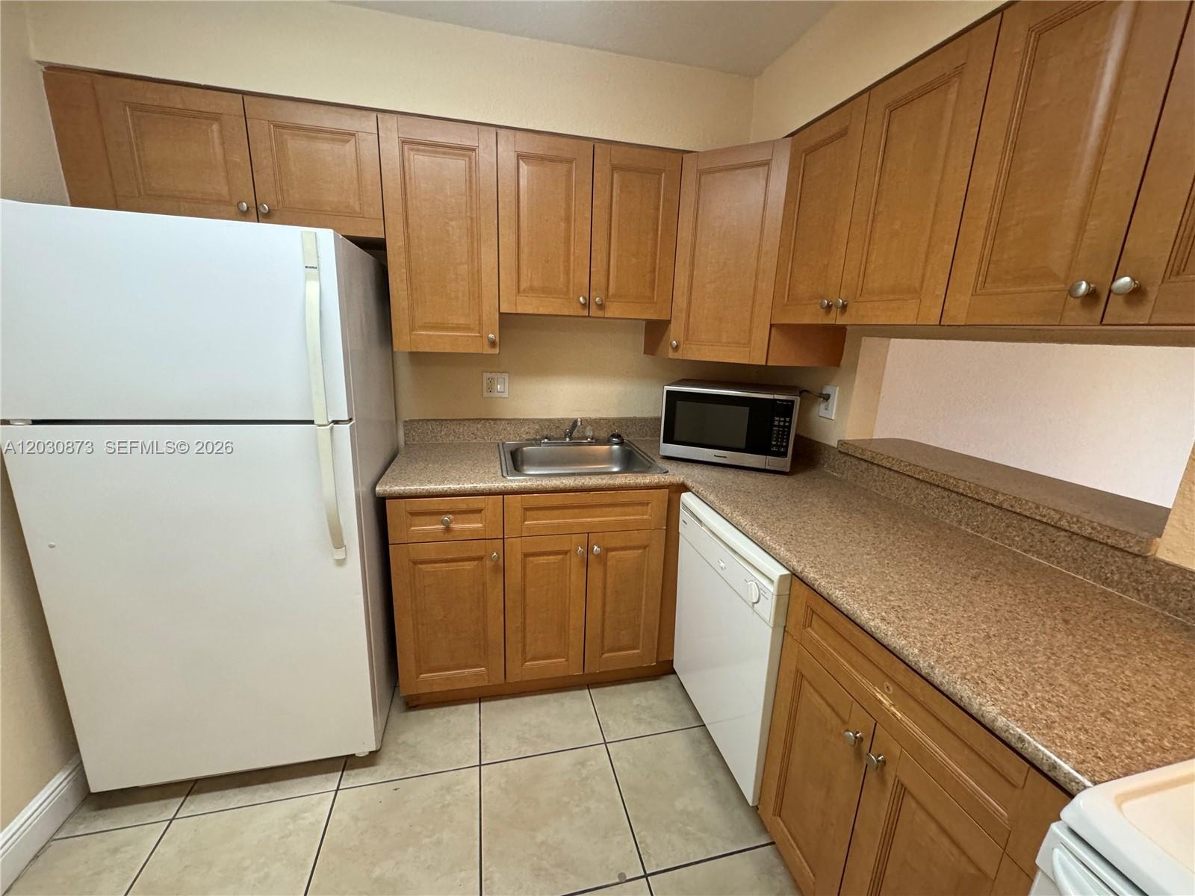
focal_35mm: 14
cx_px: 598
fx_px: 483
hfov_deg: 102.1
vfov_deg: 85.7
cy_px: 448
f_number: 2.2
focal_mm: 2.22
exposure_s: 1/120
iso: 320
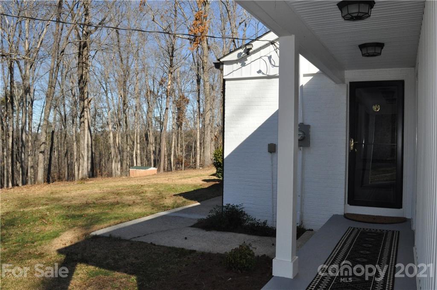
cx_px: 218
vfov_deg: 43.5
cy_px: 145
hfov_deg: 62.0
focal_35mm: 30
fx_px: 364
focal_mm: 20
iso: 1250
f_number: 18
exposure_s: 1/200
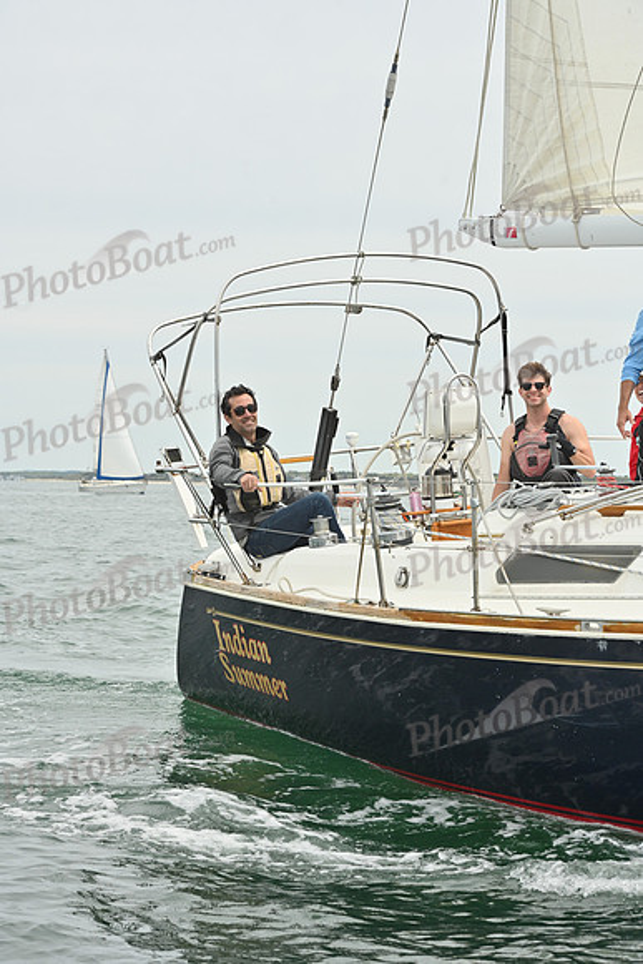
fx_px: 2543
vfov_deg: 21.5
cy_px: 482
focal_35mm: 95
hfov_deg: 14.4
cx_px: 322
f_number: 10
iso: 320
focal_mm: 95
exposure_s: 1/800
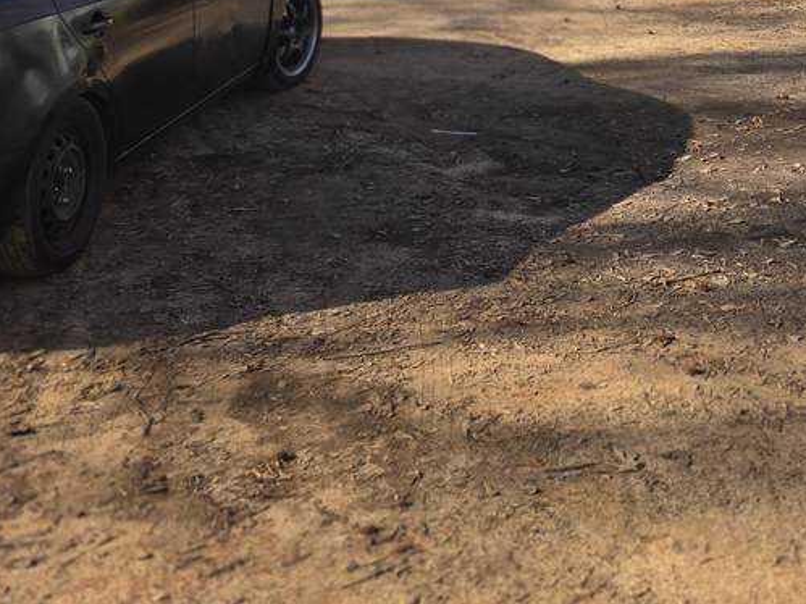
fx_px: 1373
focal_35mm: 59
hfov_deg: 31.3
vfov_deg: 22.4
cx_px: 709
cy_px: -170
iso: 12
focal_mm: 6.3
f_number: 1.7
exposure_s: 1/276
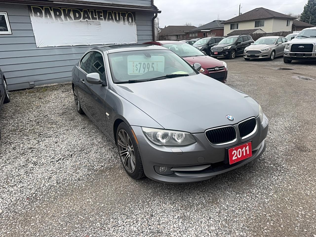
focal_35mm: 24
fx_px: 219
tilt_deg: -17.8
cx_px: 158
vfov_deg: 56.8
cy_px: 118
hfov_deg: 71.6
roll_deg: +3.8
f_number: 1.78
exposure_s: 1/3731
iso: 50
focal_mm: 6.76
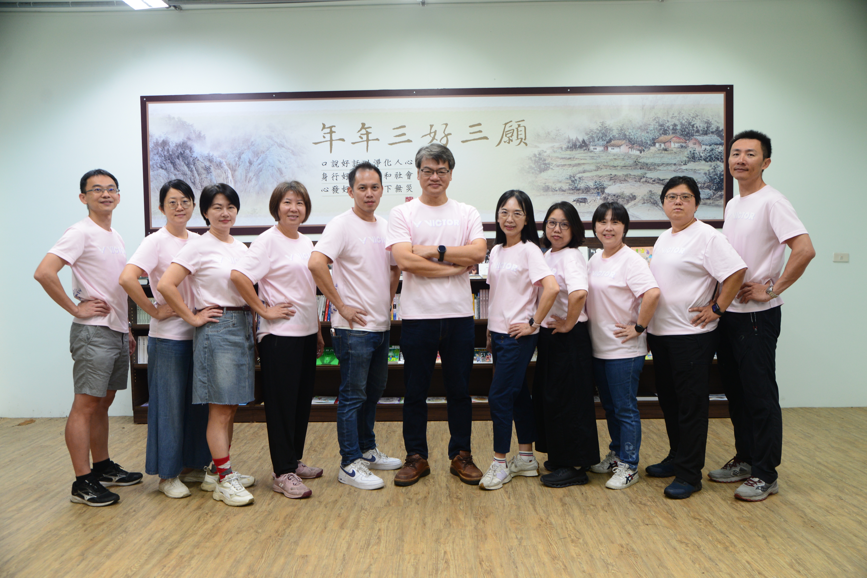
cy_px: 289
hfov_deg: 58.7
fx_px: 771
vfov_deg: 41.1
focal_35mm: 32
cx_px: 434
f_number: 4
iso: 800
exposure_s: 1/60
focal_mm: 32
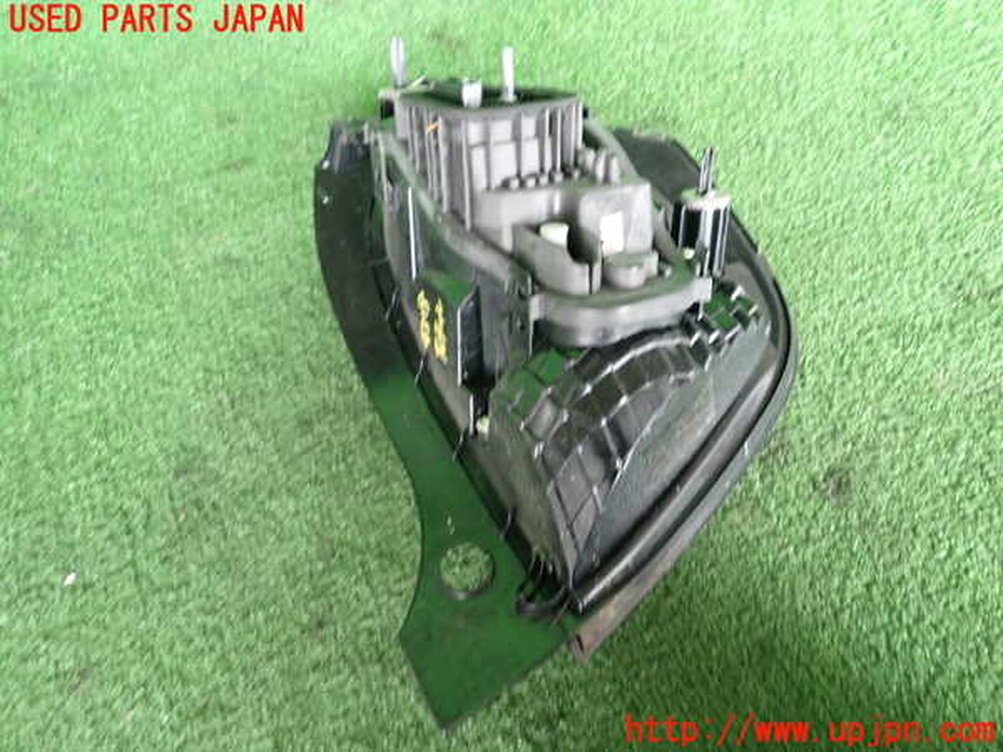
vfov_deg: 54.9
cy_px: 376
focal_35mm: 25
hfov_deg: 69.4
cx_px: 502
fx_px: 724
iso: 320
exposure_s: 1/30
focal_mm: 4.5
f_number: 2
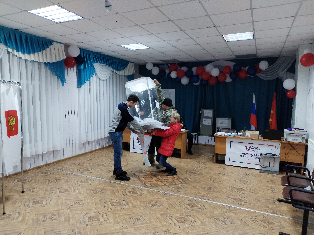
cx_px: 157
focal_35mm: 29
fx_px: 263
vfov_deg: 48.2
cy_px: 118
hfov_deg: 61.7
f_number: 1.8
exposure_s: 1/33.3
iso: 500
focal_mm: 4.75
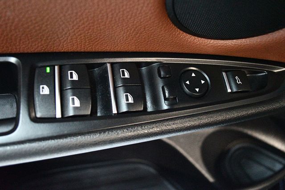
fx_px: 261
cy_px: 95
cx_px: 142
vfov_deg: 39.9
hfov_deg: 57.2
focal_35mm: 33
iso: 11400
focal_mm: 22
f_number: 3.8
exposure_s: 1/60
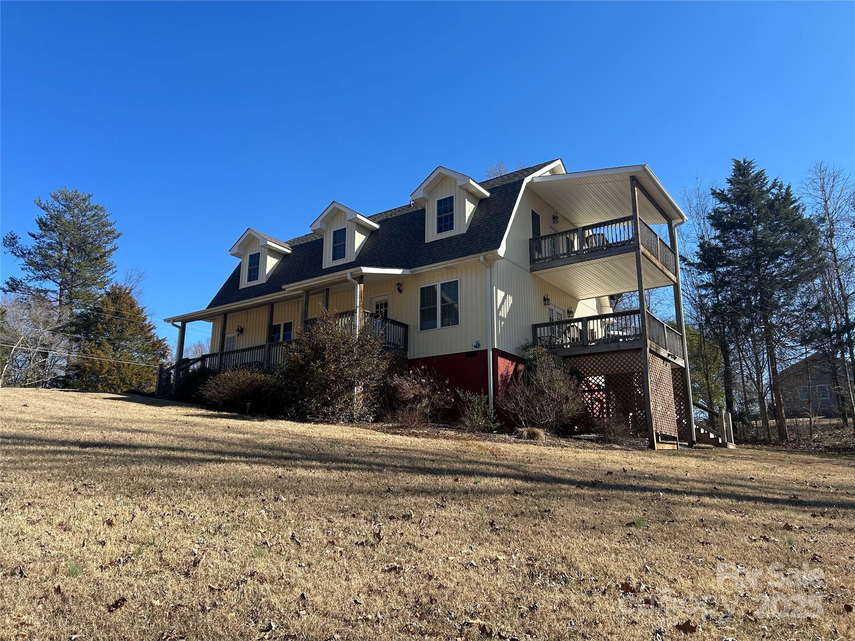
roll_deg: +0.1
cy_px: 320
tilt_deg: +14.2
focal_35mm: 26
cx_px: 428
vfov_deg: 53.1
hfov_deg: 67.3
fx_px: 642
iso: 50
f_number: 1.5
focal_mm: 5.7
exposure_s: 1/2353
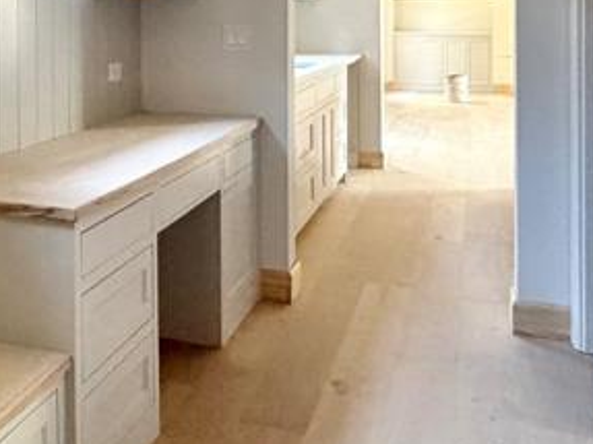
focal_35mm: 50
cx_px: 91
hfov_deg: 36.4
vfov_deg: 27.5
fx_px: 856
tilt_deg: +0.4
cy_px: 8
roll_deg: +0.3
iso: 800
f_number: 2.2
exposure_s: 1/60
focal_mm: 2.22
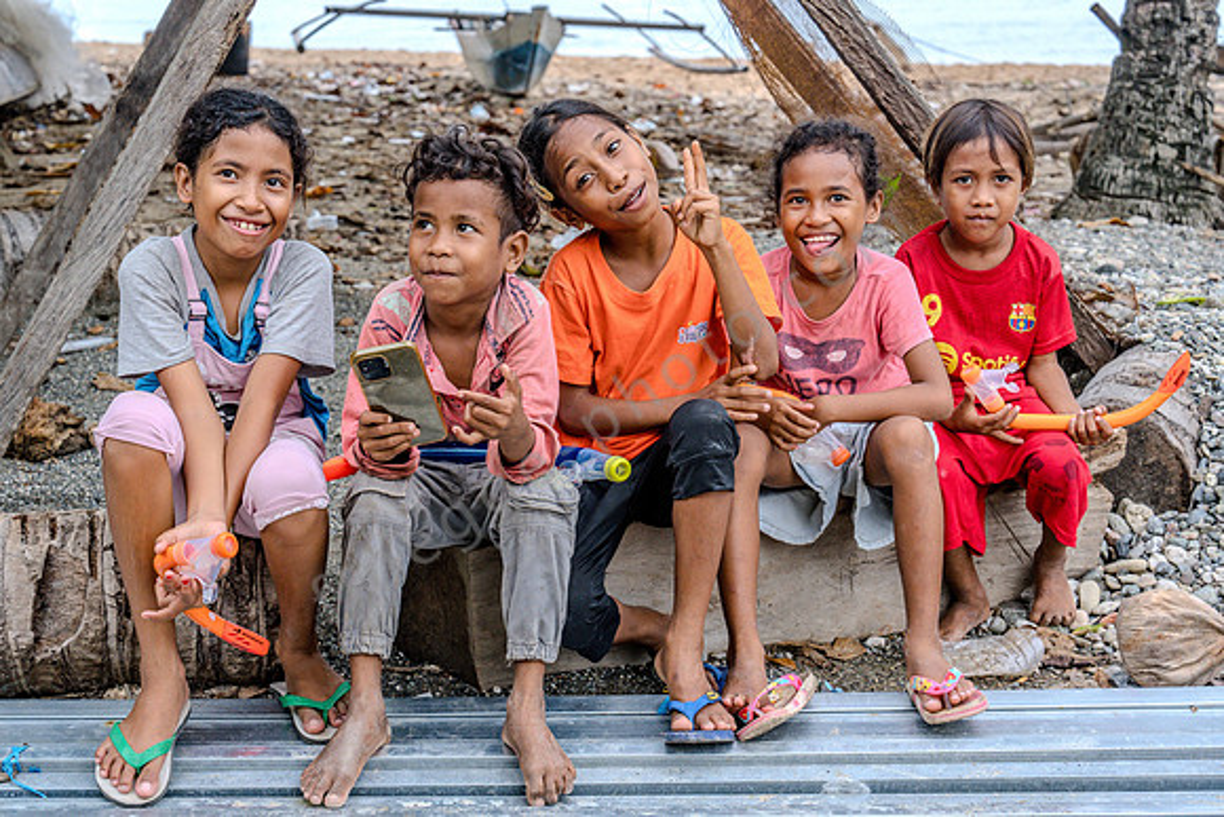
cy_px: 408
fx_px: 1904
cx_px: 612
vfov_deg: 24.2
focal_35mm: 56
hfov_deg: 35.6
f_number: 6.3
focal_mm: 56
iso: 1000
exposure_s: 1/800
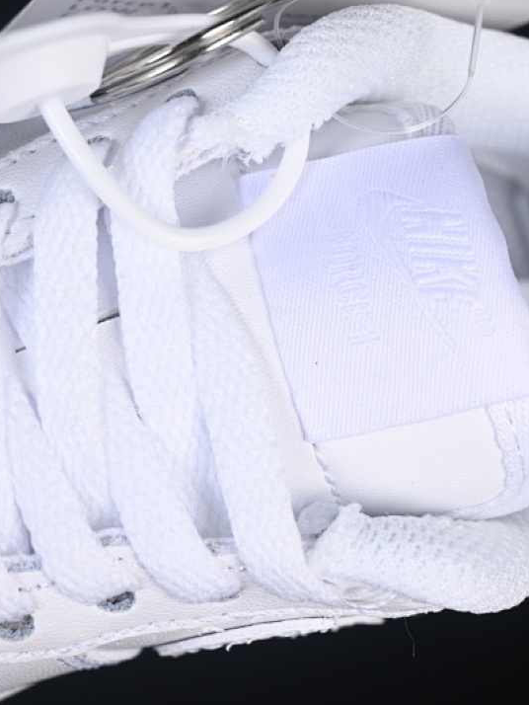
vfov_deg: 18.0
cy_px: 353
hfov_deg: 13.6
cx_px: 289
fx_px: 2220
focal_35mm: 109
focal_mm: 50
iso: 160
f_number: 7.1
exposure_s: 1/80
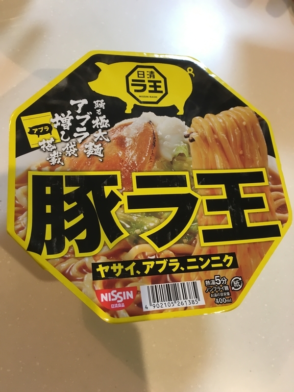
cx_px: 147
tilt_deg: -67.1
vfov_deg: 61.7
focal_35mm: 29
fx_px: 328
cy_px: 196
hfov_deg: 48.2
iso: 64
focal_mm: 4.15
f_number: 2.2
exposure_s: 1/30
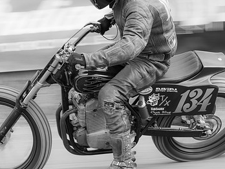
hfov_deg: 7.3
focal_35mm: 270
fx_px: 1755
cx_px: 61
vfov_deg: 5.5
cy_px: 69
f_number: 9
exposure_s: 1/100
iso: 160
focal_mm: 86
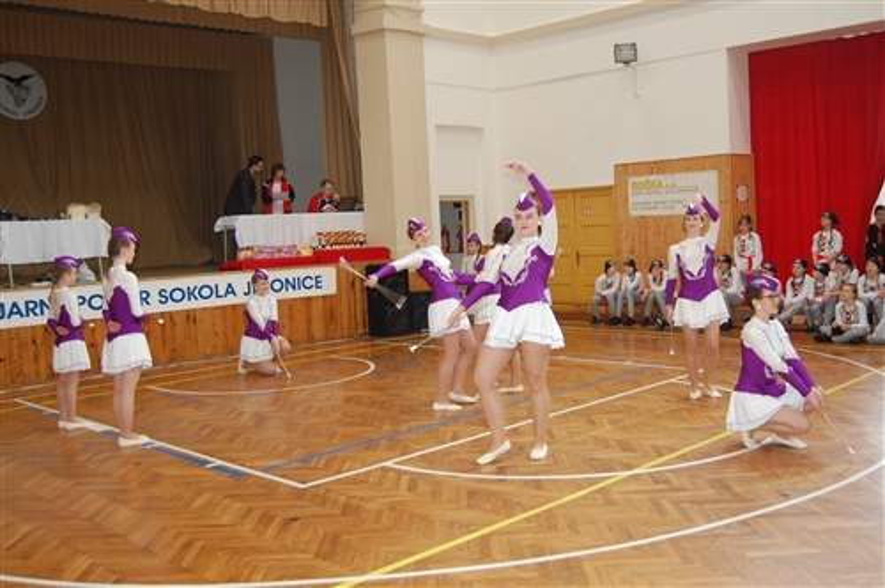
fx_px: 884
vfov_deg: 36.8
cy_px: 294
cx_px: 442
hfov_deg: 53.2
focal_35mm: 36
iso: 450
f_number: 4
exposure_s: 1/60
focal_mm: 24
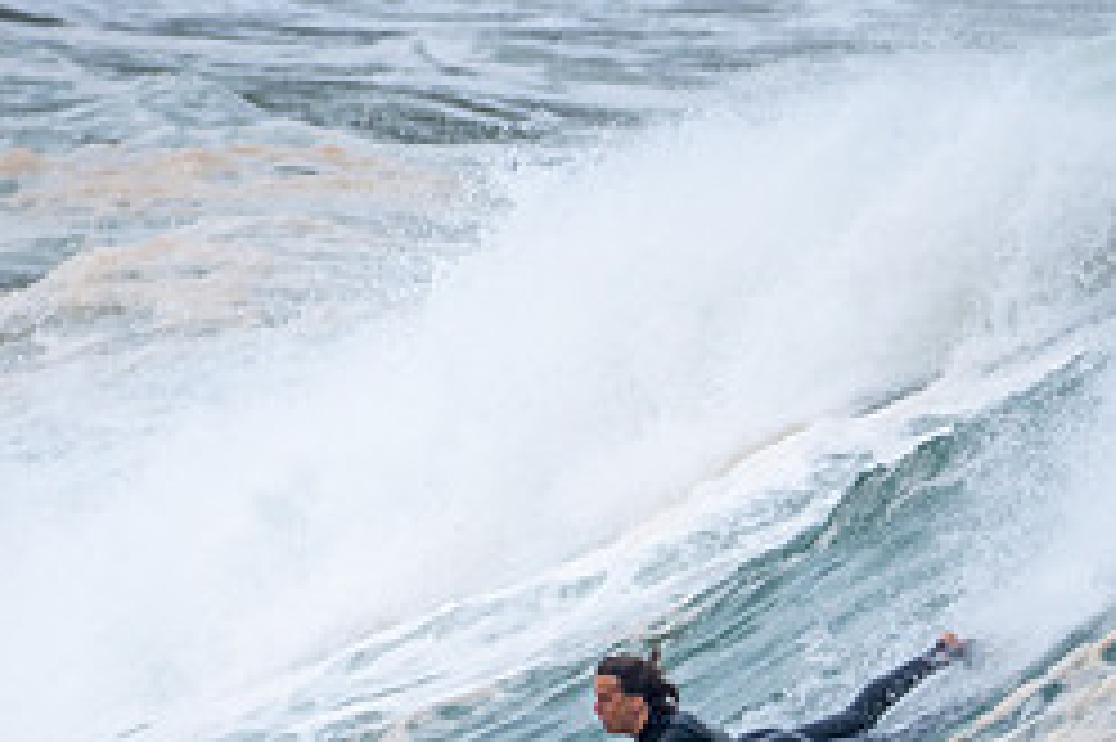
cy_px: 776
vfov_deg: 0.8
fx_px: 54429
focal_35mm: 1757
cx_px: 788
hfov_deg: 1.2
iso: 360
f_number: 5.6
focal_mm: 500
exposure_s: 1/1000
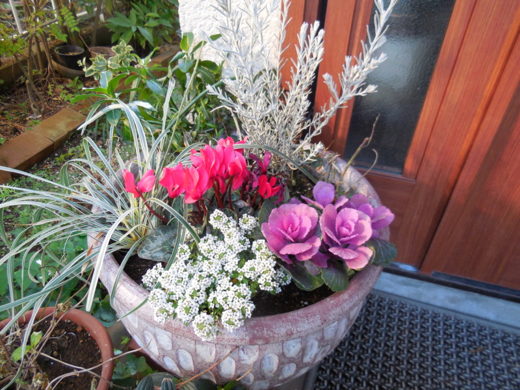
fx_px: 376
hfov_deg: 69.4
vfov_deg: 54.9
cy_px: 195
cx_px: 260
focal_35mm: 25
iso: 220
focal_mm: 4.5
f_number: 3.1
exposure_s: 1/30
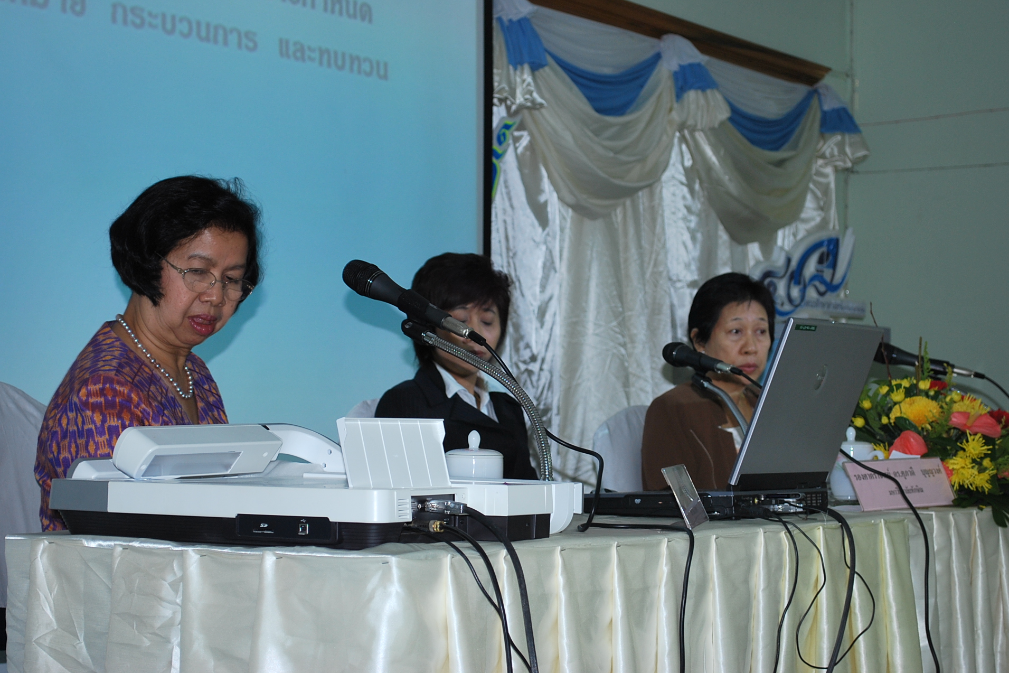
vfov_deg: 19.5
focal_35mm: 70
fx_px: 1962
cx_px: 503
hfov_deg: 28.8
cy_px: 333
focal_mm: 46
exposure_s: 1/15
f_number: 5.6
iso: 200
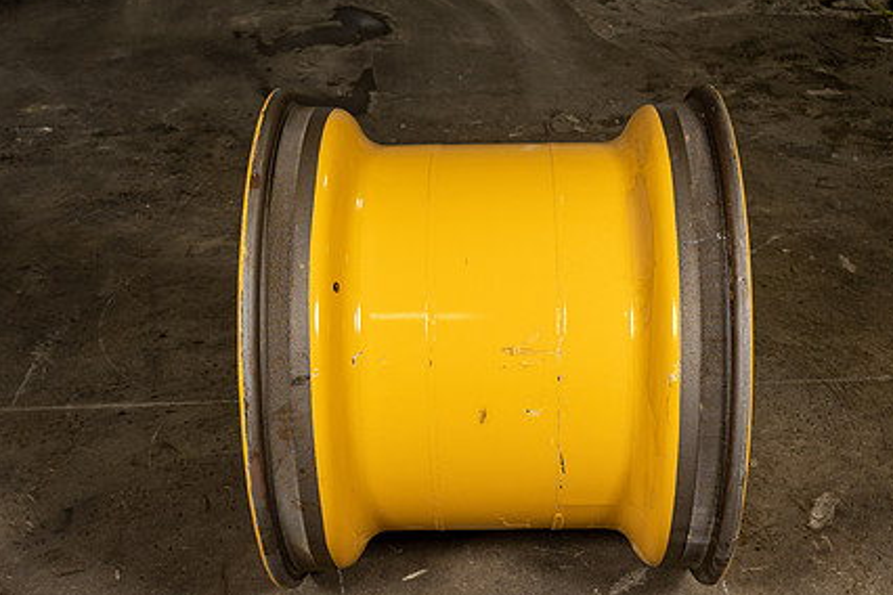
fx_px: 1215
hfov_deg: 40.3
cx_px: 491
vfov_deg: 27.5
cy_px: 328
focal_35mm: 49
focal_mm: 36
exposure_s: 1/100
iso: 800
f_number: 5.6
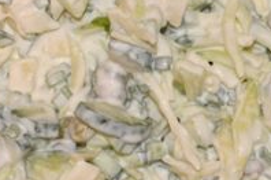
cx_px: 119
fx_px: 1562
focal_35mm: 208
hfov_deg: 9.9
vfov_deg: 6.6
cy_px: 70
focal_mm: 50
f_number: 7.1
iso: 4000
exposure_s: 1/60
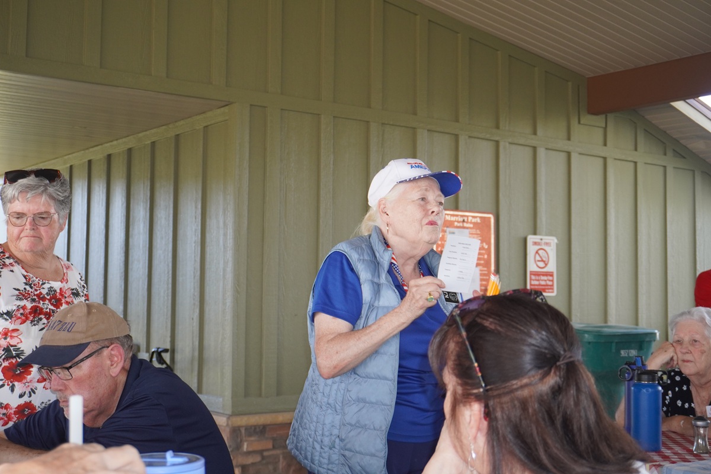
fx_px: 978
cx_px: 356
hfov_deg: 40.0
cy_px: 237
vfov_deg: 27.3
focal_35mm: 50
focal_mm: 33
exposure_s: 1/160
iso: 640
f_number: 5
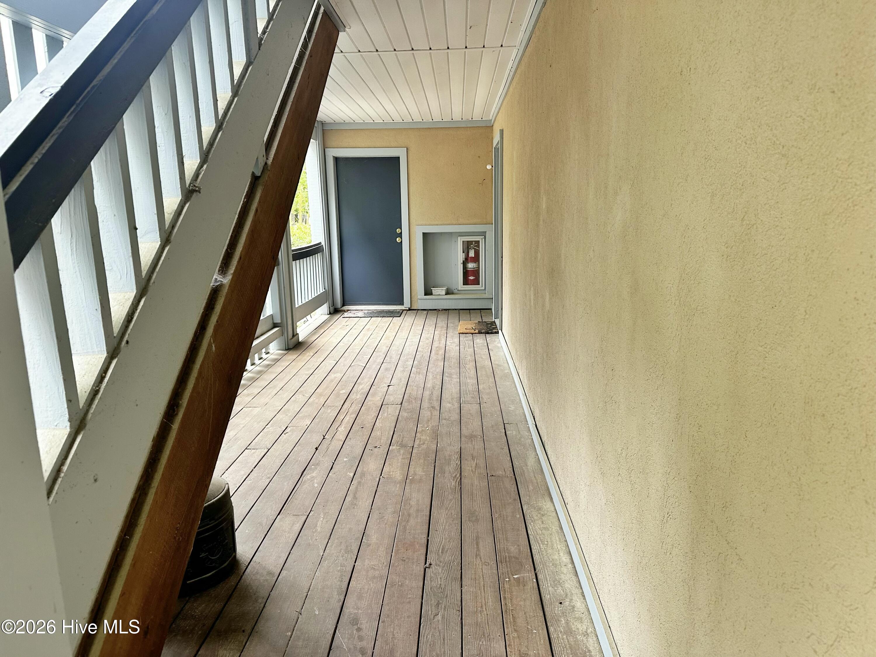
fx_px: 607
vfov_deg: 56.8
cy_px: 328
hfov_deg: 71.6
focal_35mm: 24
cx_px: 438
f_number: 1.78
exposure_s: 1/121
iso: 160
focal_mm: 6.86
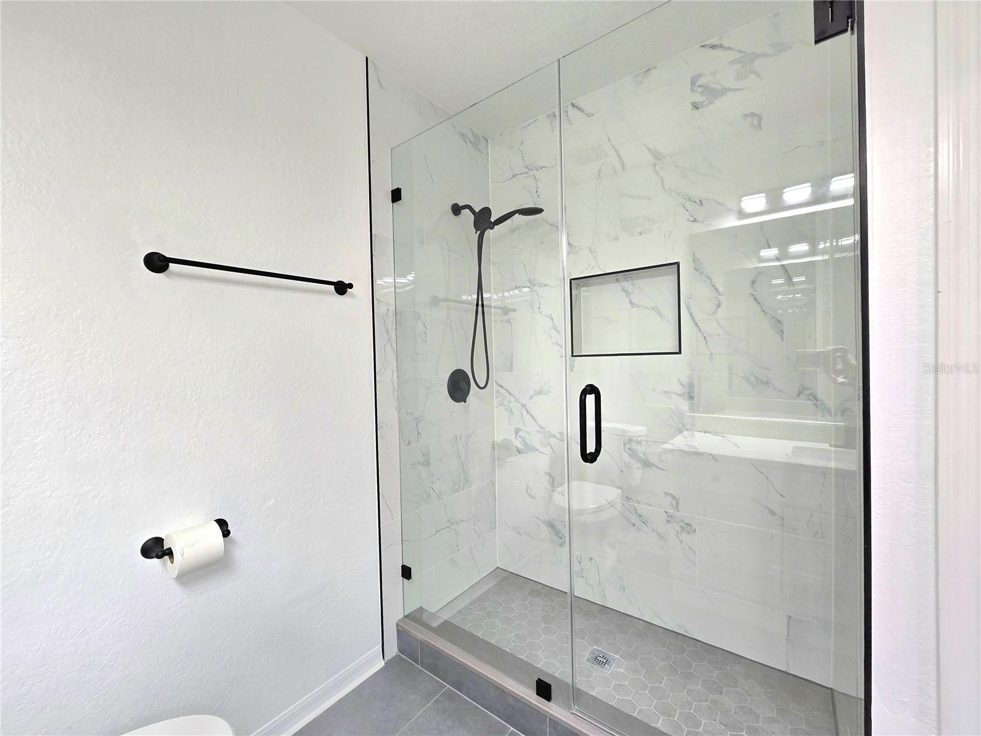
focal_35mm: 13
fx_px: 368
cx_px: 490
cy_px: 368
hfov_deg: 106.2
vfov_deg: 89.9
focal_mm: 2.2
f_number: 2.2
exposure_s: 1/60.2
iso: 160
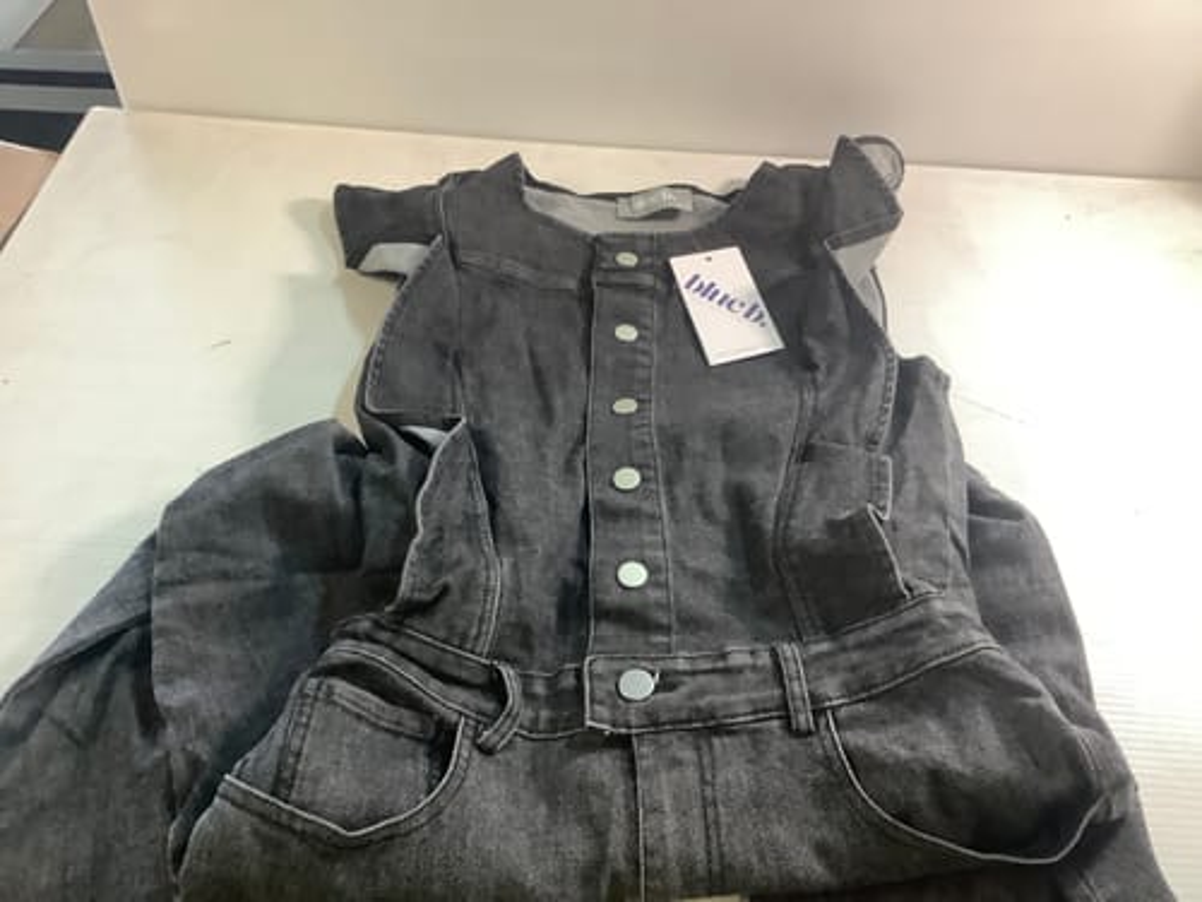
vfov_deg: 45.4
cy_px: 451
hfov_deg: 58.4
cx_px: 601
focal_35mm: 31
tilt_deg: -49.8
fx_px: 1076
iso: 250
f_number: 2.4
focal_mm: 3.3
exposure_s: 1/50
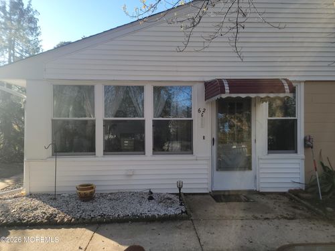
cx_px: 168
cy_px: 126
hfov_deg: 71.6
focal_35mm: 24
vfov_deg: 56.8
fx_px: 232
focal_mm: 6.7
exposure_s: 1/276
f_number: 1.8
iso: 16
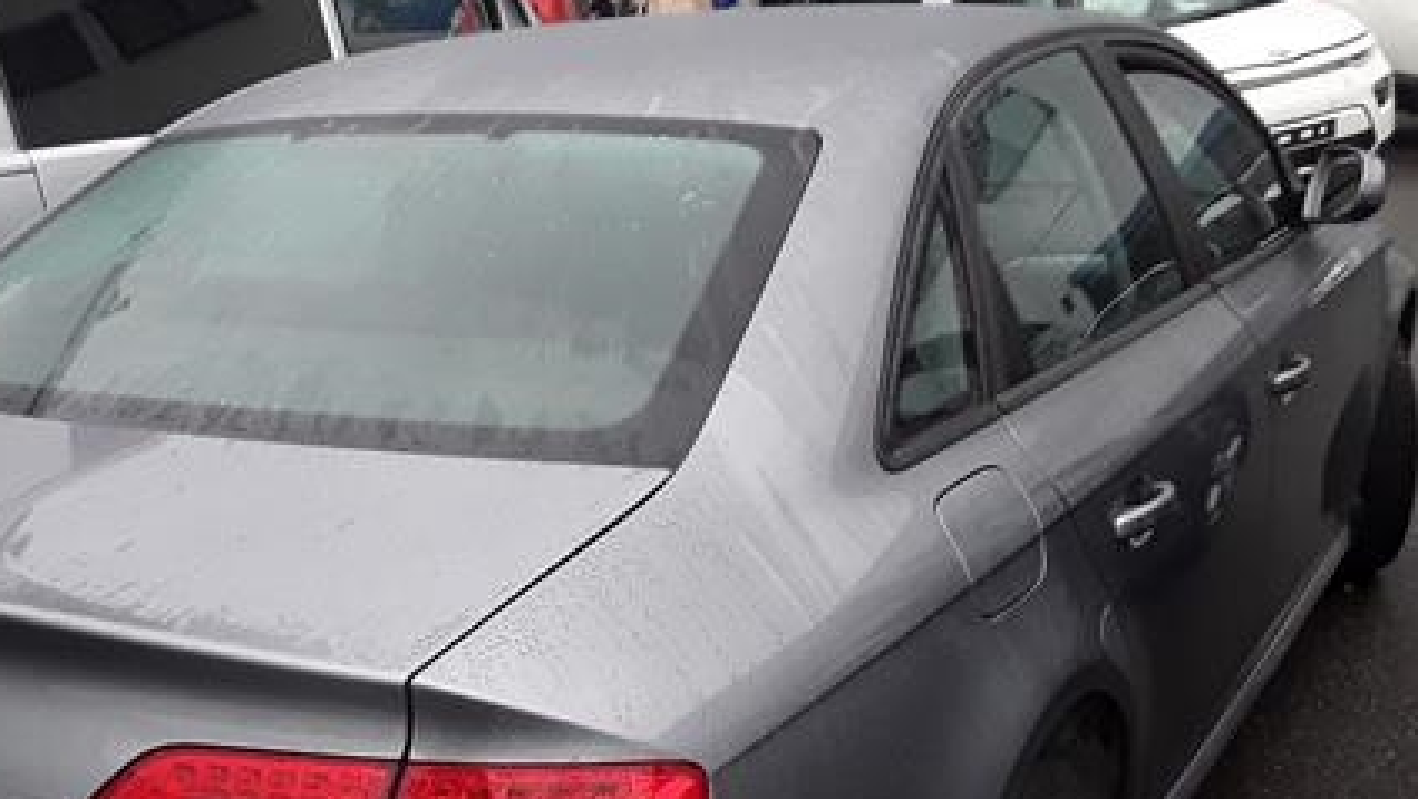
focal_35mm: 46
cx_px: 542
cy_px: 659
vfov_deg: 25.5
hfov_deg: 44.2
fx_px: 1730
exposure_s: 1/100
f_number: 1.9
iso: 64
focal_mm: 2.91
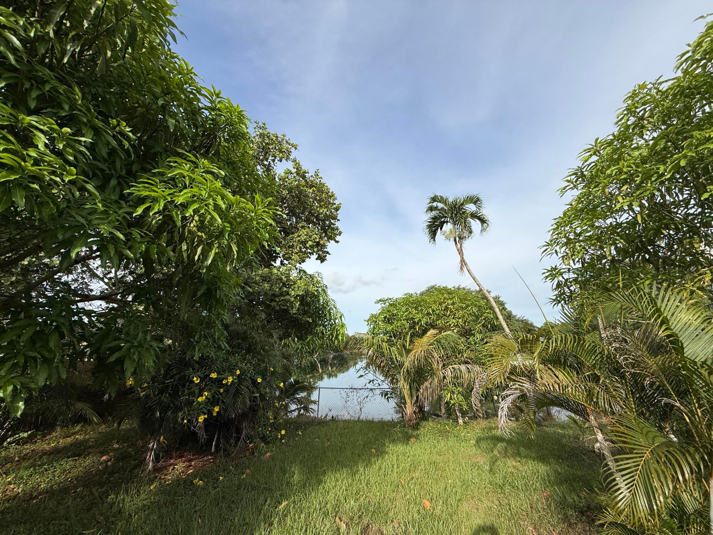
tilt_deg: +15.2
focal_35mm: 14
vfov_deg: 85.7
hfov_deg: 102.1
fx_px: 288
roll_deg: +0.0
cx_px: 356
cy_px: 268
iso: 50
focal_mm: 2.22
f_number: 2.2
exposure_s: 1/1848
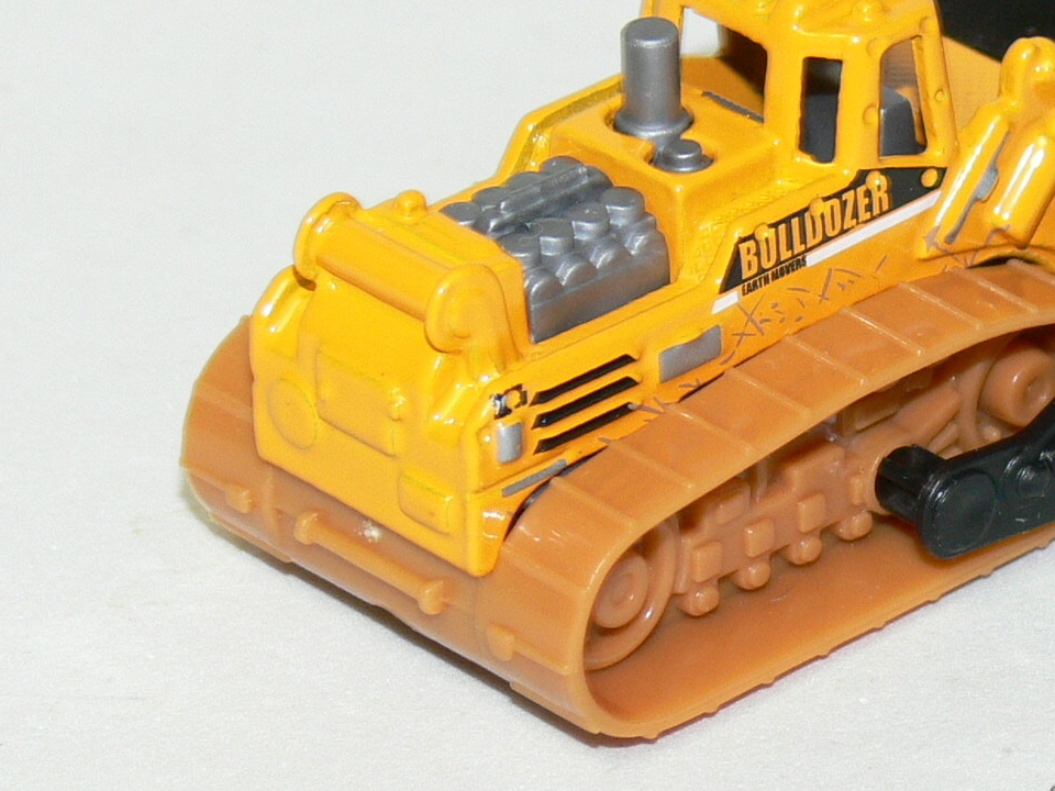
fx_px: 8229
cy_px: 249
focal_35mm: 270
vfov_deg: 5.5
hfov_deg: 7.3
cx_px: 796
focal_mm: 21.7
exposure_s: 1/30
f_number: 3.2
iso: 100
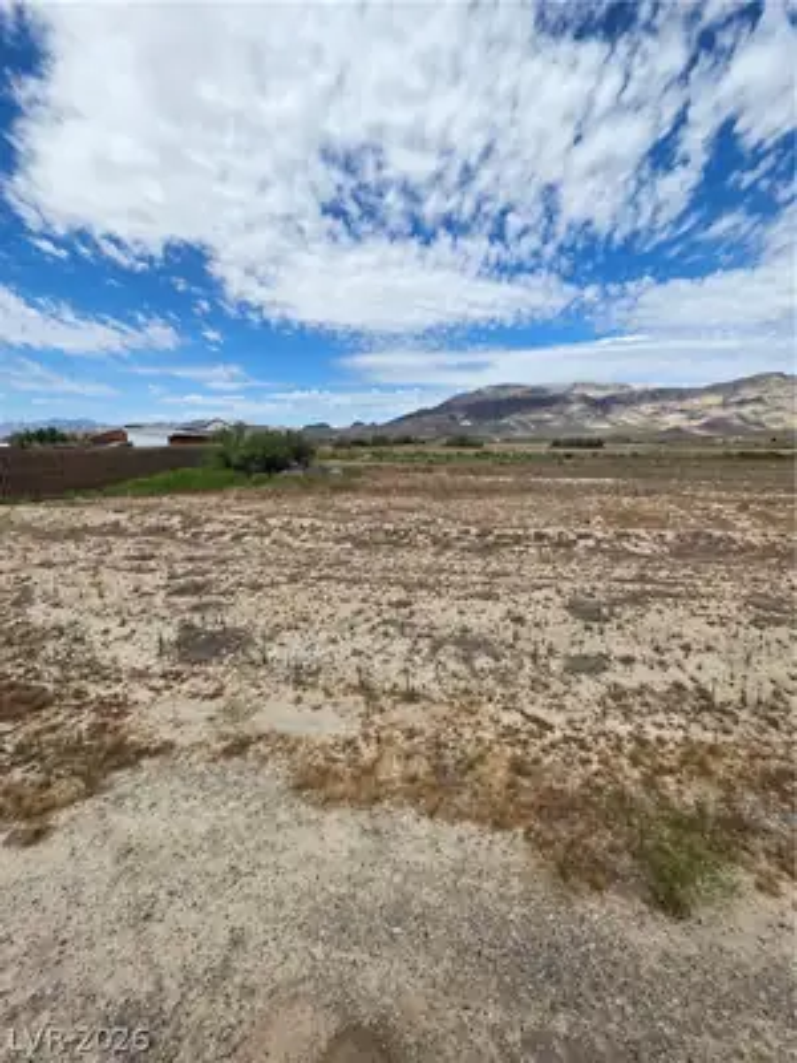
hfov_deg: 89.9
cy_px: 532
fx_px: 399
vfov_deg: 106.2
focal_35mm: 13
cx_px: 398
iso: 40
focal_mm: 2.2
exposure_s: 1/2874
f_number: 1.9
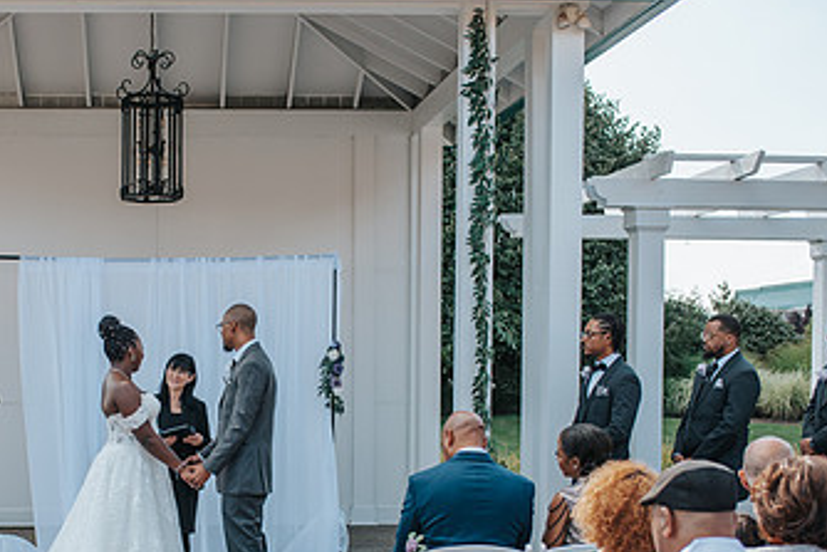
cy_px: 447
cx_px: 201
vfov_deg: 21.3
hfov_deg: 31.3
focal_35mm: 63
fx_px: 1448
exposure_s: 1/1250
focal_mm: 35
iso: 160
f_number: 3.2
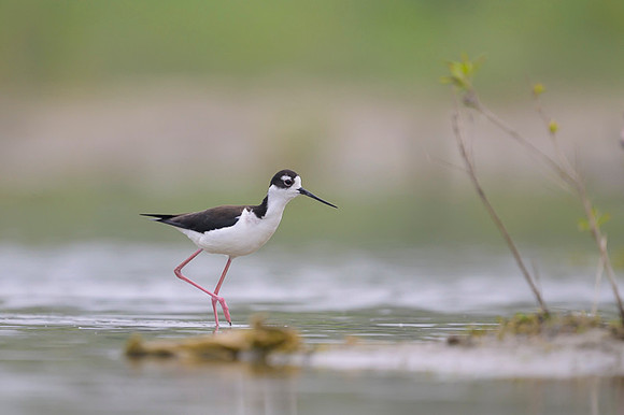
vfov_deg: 2.0
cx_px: 238
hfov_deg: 3.0
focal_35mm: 693
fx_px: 12000
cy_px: 257
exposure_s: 1/1600
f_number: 4
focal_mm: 560
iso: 640
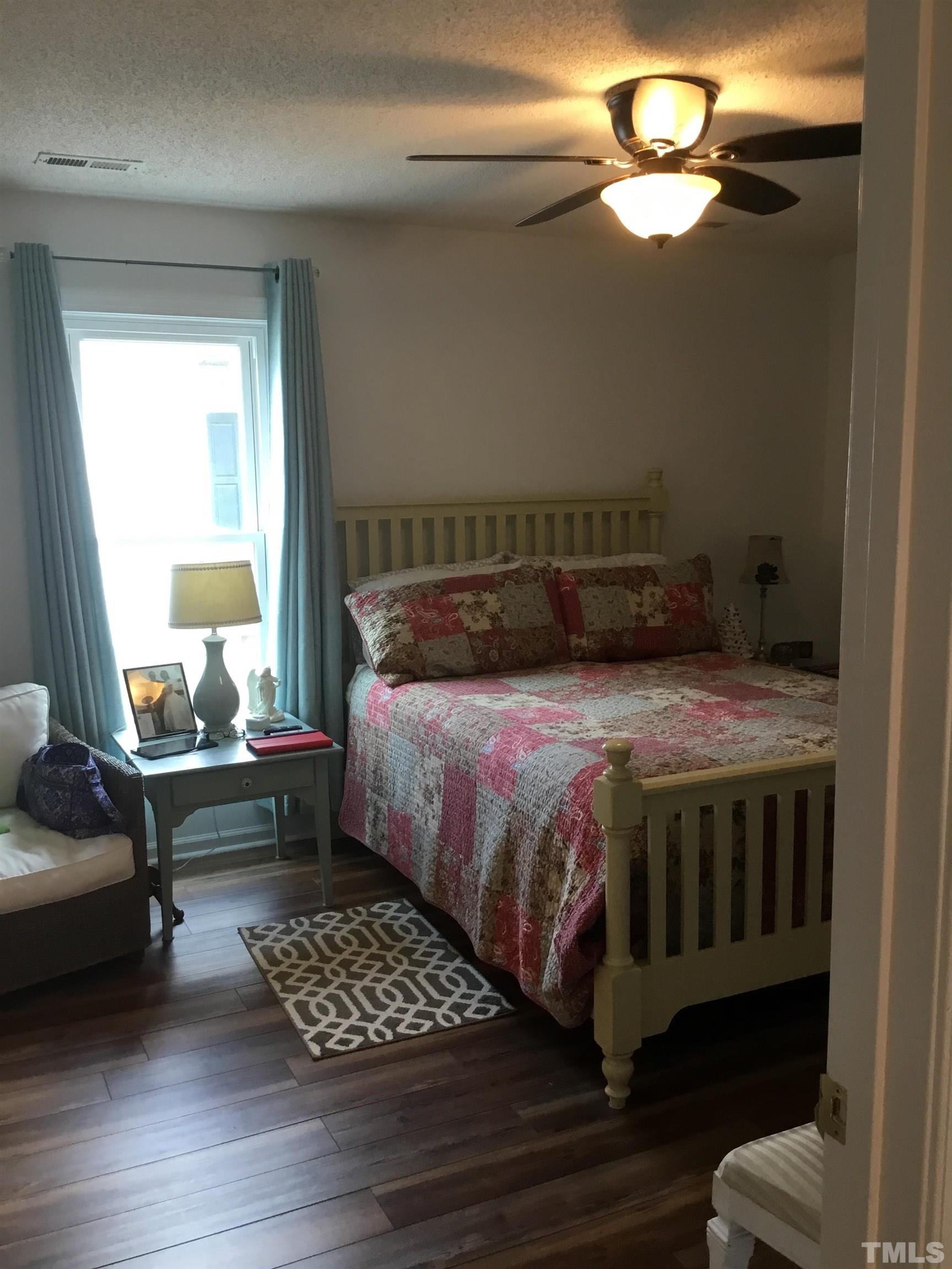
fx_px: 1137
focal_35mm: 31
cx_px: 476
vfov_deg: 58.4
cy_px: 634
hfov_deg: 45.4
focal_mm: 3.3
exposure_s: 1/30
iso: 50
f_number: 2.4
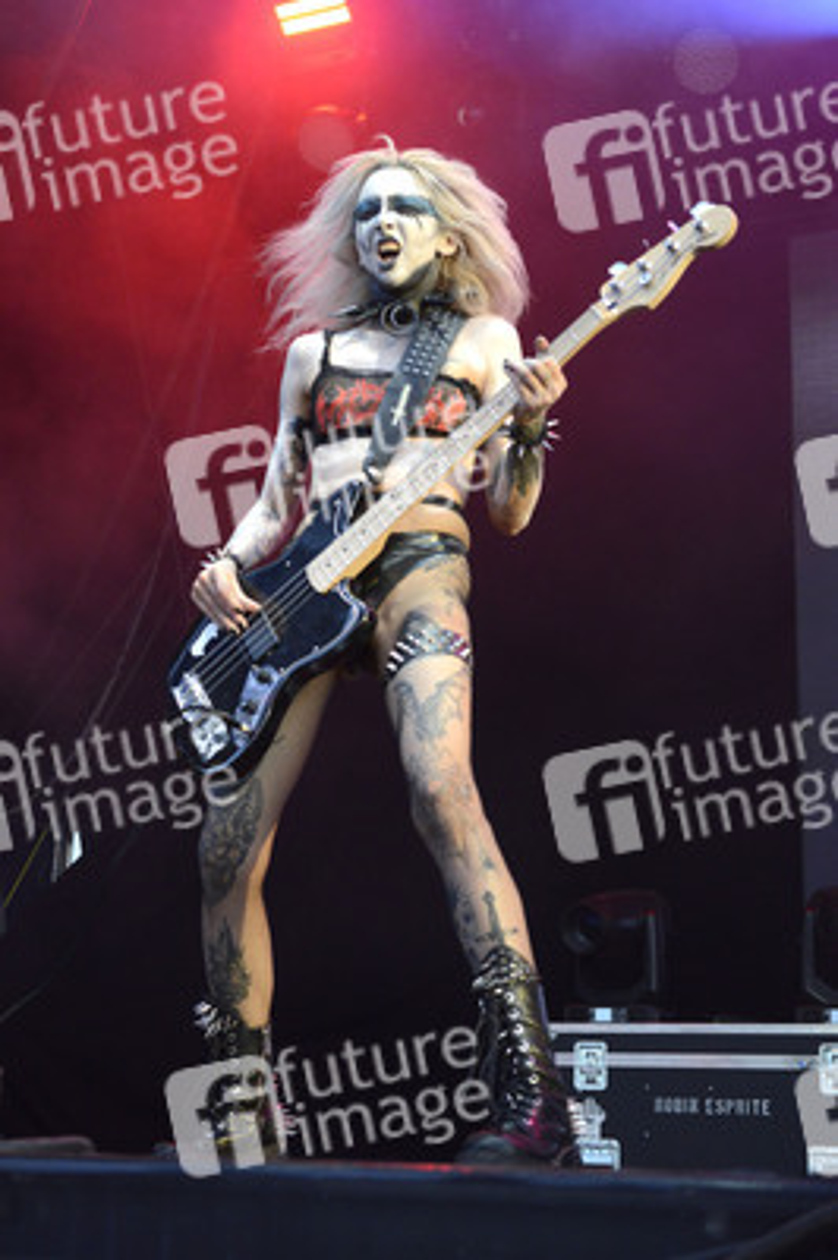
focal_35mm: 48
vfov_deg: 41.1
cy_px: 630
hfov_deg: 28.0
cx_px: 419
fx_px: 1679
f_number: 5.6
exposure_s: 1/250
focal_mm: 48
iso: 3200
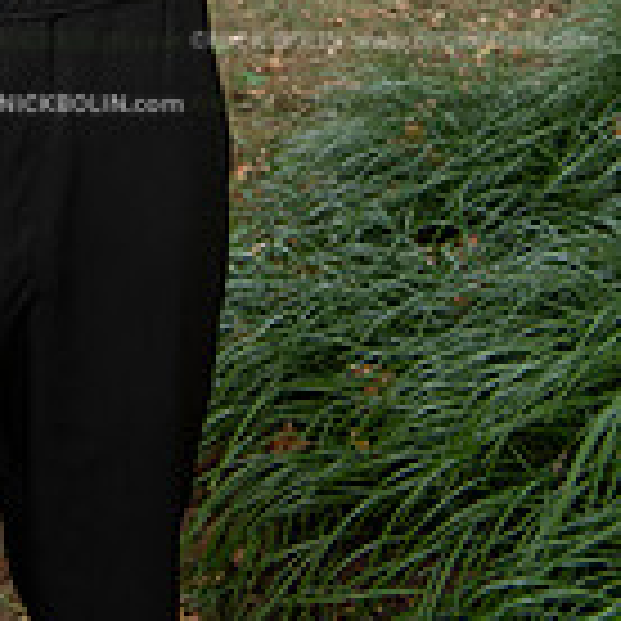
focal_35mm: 97
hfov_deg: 17.4
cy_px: -328
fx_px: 1969
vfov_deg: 16.3
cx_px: -22
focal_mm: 35
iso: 500
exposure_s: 1/100
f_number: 8
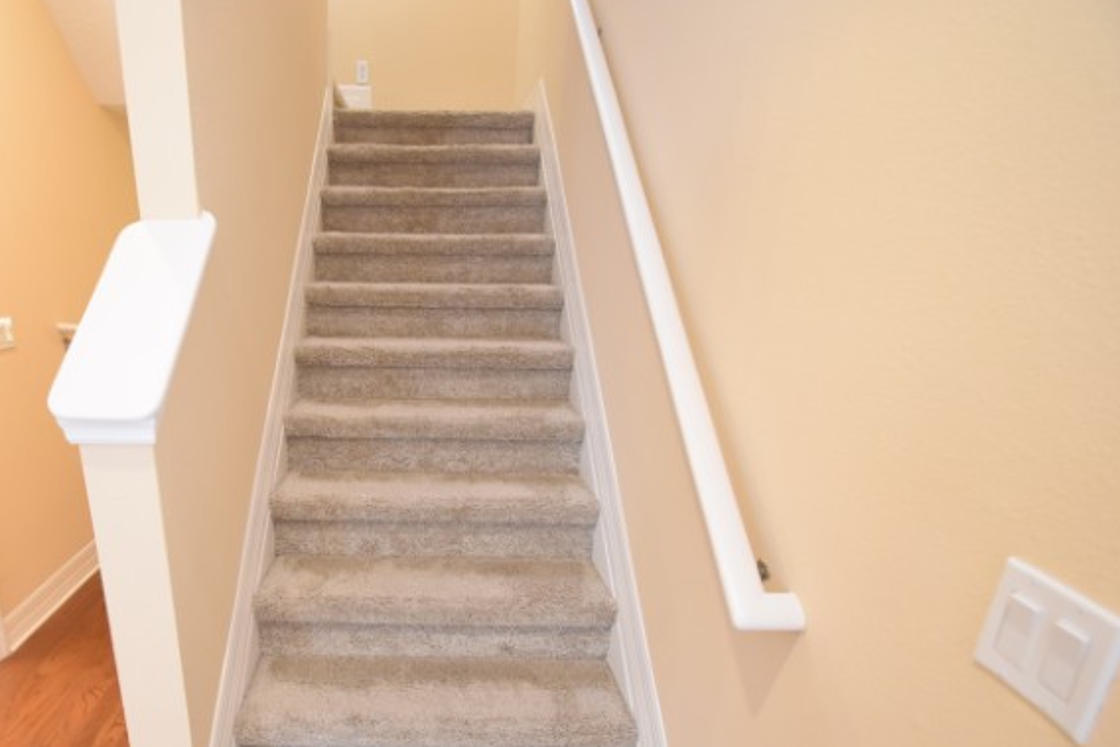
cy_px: 459
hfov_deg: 85.3
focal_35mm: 19
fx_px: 591
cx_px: 424
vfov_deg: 63.8
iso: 1800
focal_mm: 10
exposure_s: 1/60
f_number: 3.5
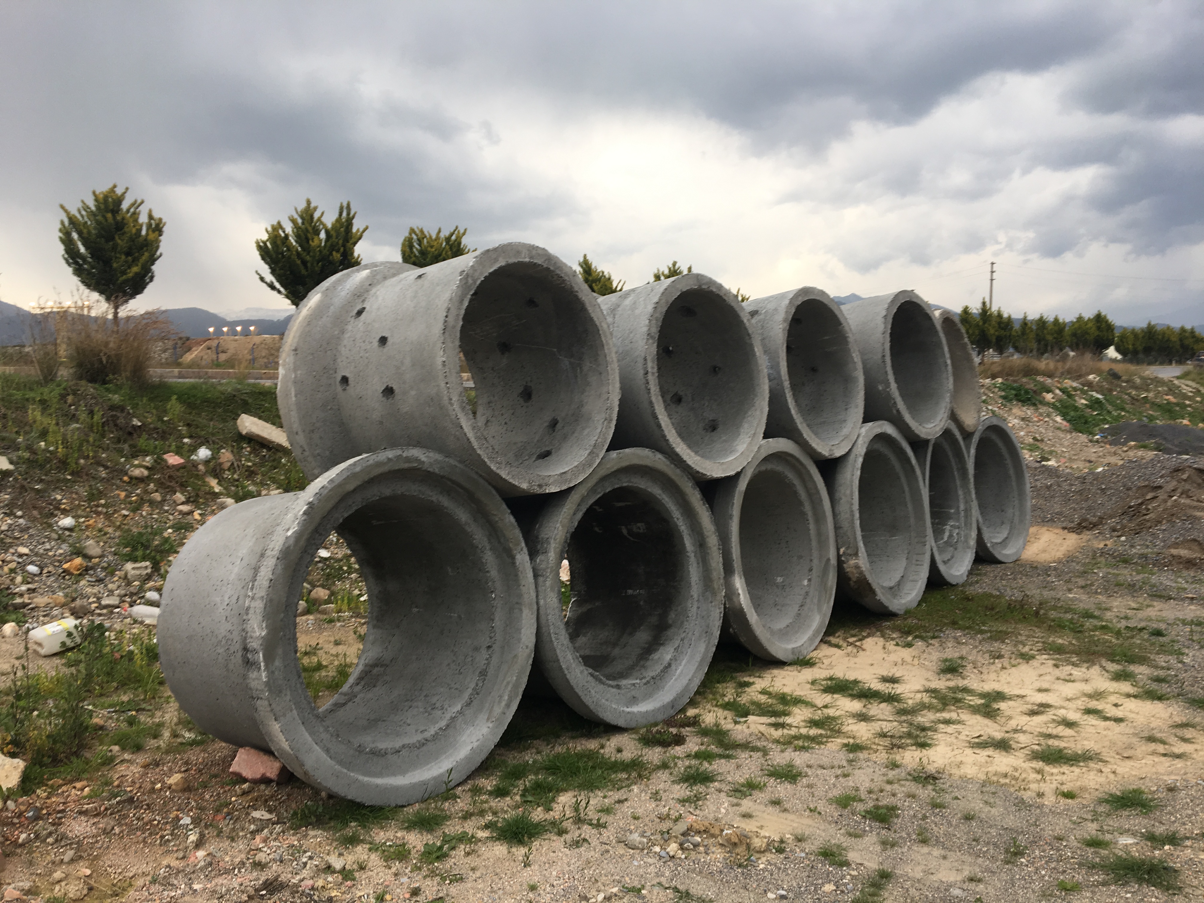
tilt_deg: -2.7
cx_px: 602
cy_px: 452
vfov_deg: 48.2
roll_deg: +0.4
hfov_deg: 61.7
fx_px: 1009
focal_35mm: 29
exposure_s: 1/106
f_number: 2.2
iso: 25
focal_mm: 4.15
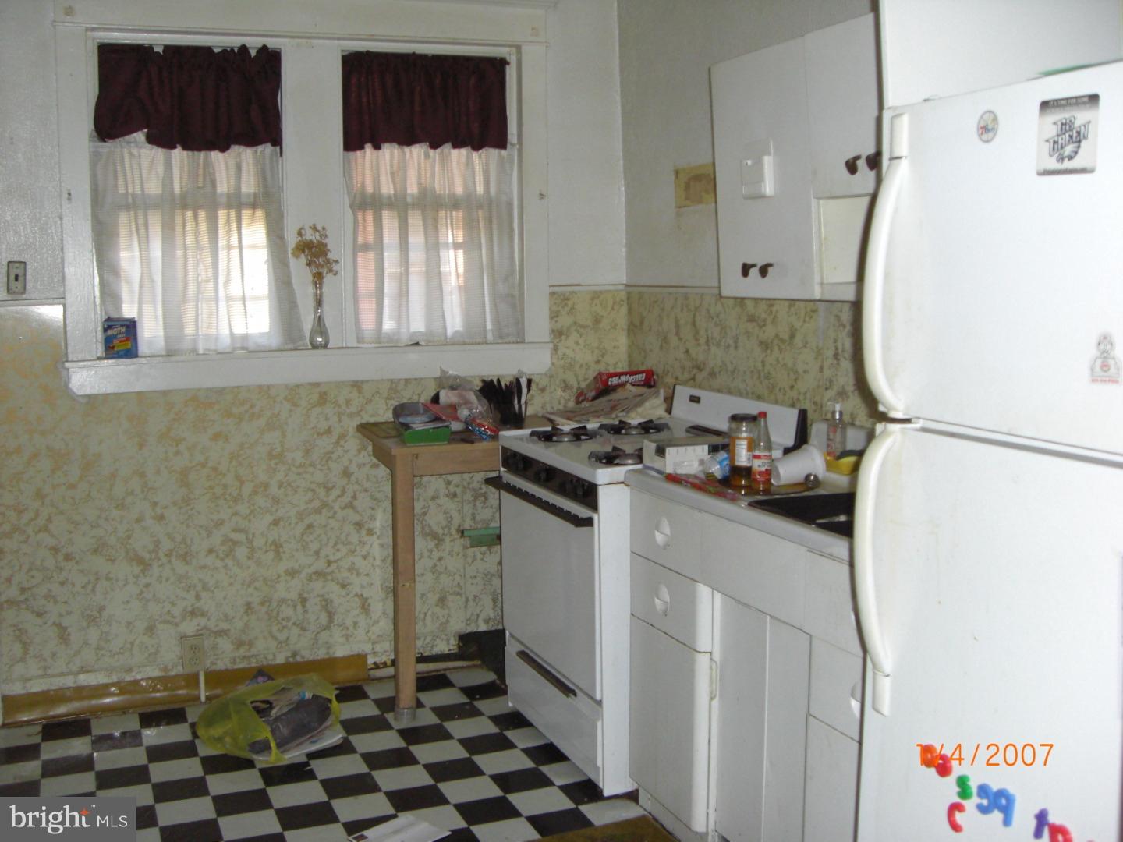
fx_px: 1233
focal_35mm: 38
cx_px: 562
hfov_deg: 49.0
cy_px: 421
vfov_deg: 37.7
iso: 200
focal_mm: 6.2
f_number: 2.7
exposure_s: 1/60
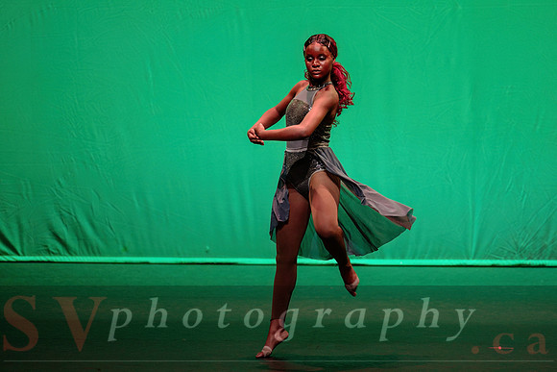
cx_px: 349
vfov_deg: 6.5
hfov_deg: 9.7
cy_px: 168
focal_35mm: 213
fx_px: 3295
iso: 1250
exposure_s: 1/400
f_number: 2.8
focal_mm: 170
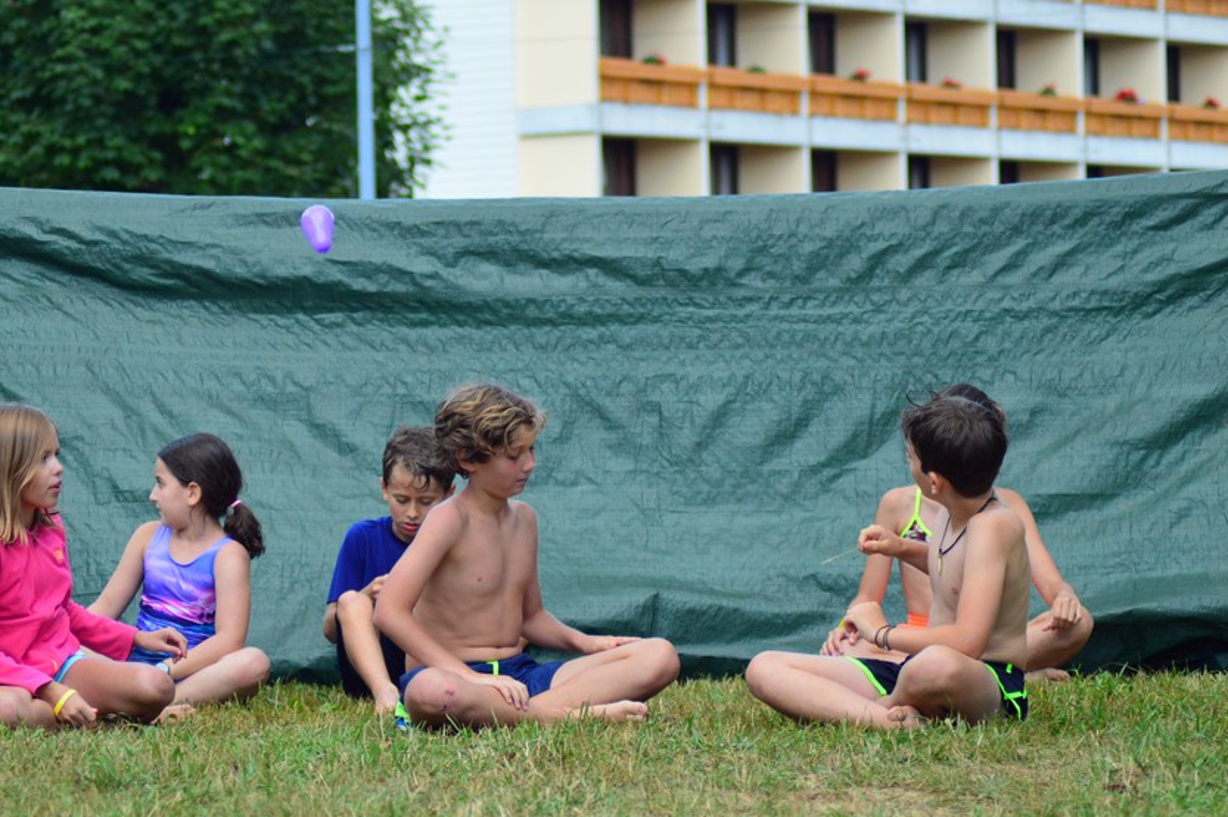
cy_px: 458
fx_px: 5658
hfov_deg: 12.4
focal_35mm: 166
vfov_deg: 8.3
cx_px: 476
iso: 800
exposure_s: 1/1250
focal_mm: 90
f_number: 4
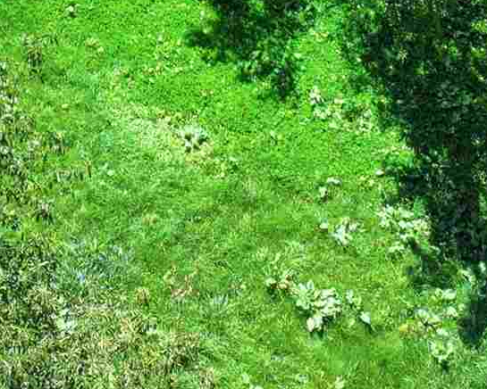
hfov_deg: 14.1
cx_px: -130
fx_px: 1903
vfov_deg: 10.1
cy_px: -555
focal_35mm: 132
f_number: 2.8
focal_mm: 12.29
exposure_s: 1/640
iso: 100
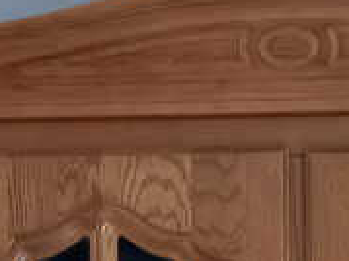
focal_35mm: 140
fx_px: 1411
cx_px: 363
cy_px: 582
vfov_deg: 9.6
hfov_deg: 13.9
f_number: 2
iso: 800
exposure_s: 1/20
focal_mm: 4.6
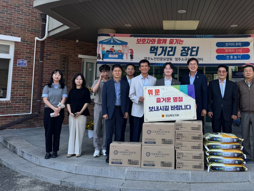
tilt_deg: +6.5
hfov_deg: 54.2
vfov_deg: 42.3
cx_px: 171
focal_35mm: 33
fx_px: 242
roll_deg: -0.3
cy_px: 61
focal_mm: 6.76
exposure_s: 1/567
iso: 80
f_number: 1.78
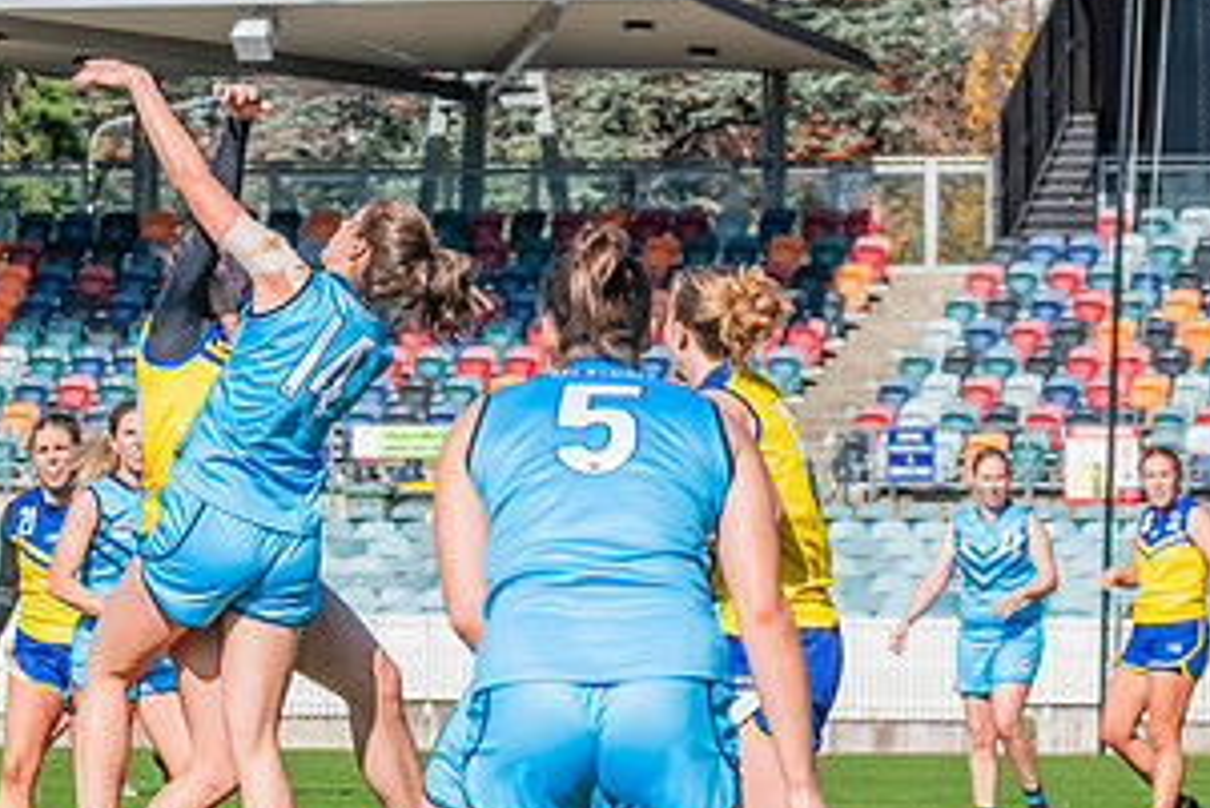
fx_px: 13148
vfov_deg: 3.5
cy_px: 622
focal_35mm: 391
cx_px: 251
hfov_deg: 5.3
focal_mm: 180
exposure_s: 1/1250
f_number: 13
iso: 800
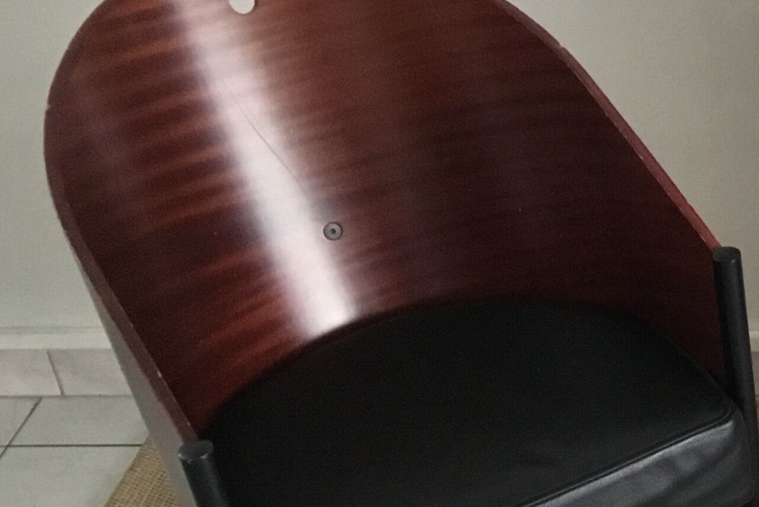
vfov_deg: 16.6
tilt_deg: -35.9
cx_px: 933
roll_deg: +0.5
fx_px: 1729
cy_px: 342
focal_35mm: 82
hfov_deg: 22.6
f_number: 2.4
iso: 200
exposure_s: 1/17
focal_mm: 3.3
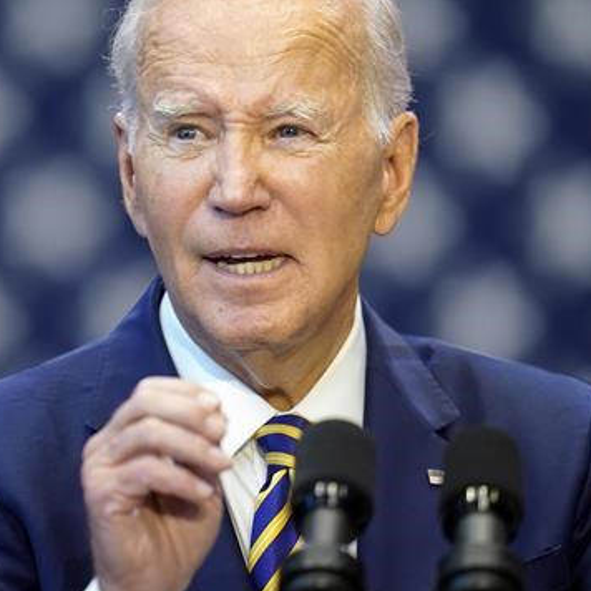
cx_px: 224
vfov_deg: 2.8
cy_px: 265
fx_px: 11976
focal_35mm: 620
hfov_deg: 2.8
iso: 5000
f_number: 2.8
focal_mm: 400
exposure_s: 1/640
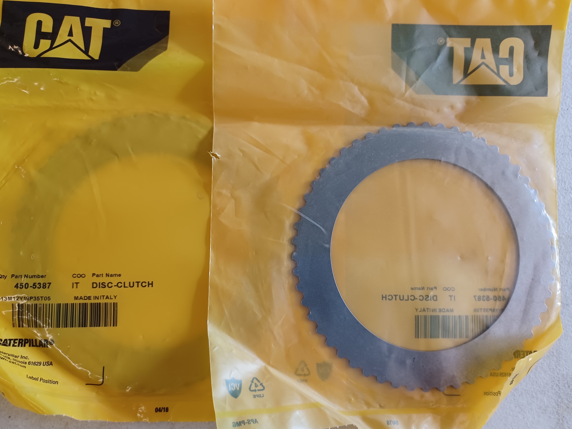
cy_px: 213
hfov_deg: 65.3
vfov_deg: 51.4
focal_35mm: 27
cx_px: 290
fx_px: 446
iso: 250
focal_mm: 4.6
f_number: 1.8
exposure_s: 1/60
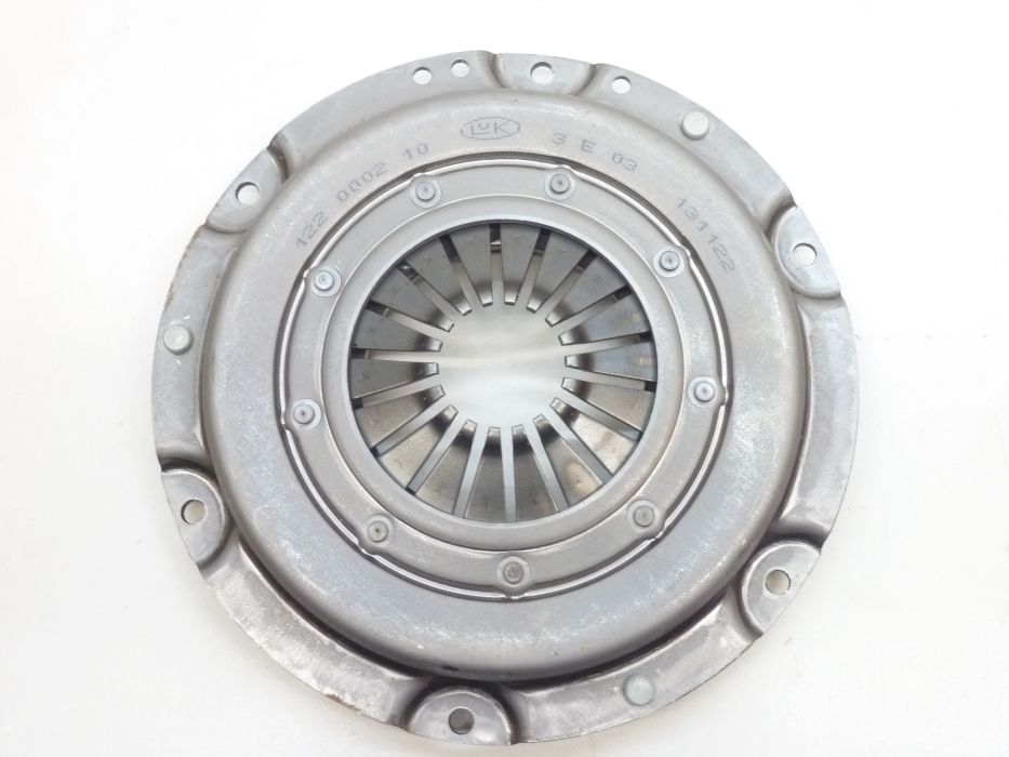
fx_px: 1283
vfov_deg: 32.9
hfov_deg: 42.9
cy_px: 378
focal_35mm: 44
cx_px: 504
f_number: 3.7
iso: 400
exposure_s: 1/15
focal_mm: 7.3
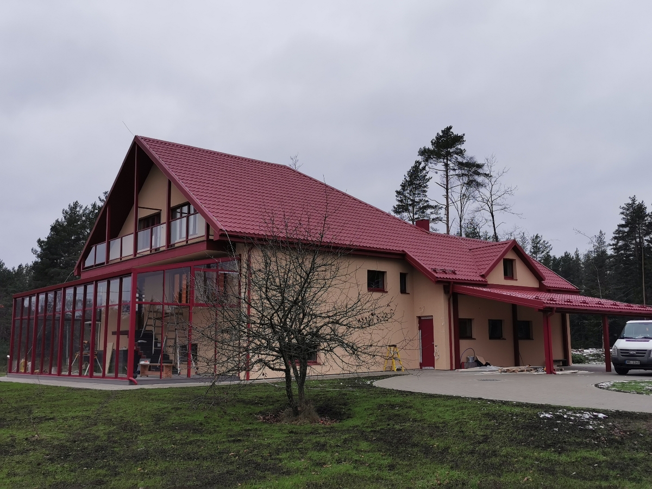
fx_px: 678
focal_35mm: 36
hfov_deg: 51.4
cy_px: 244
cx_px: 326
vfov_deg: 39.7
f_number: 1.6
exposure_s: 1/124
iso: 50
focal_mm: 5.56
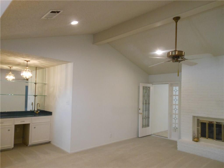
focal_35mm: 25
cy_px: 84
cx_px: 112
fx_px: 162
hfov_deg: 69.4
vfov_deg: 54.9
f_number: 3.2
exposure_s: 1/30
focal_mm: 4.5
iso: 400
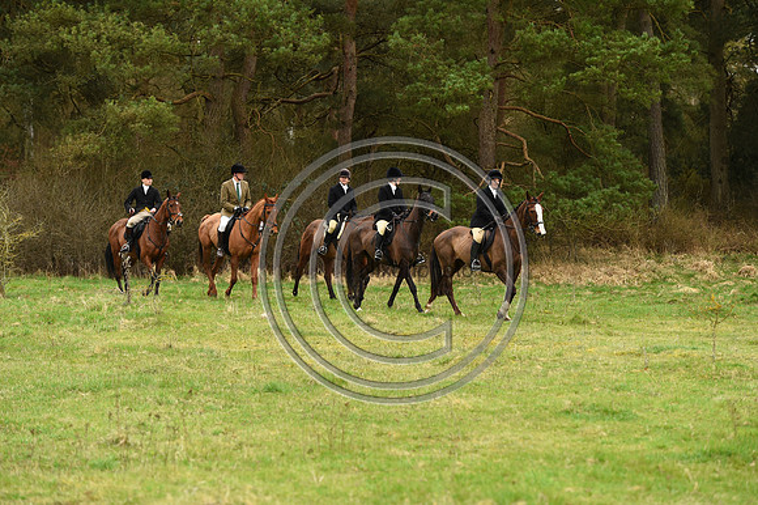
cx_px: 379
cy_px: 252
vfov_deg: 13.0
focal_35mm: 105
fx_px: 2209
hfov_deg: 19.5
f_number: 4
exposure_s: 1/1250
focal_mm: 105
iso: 560
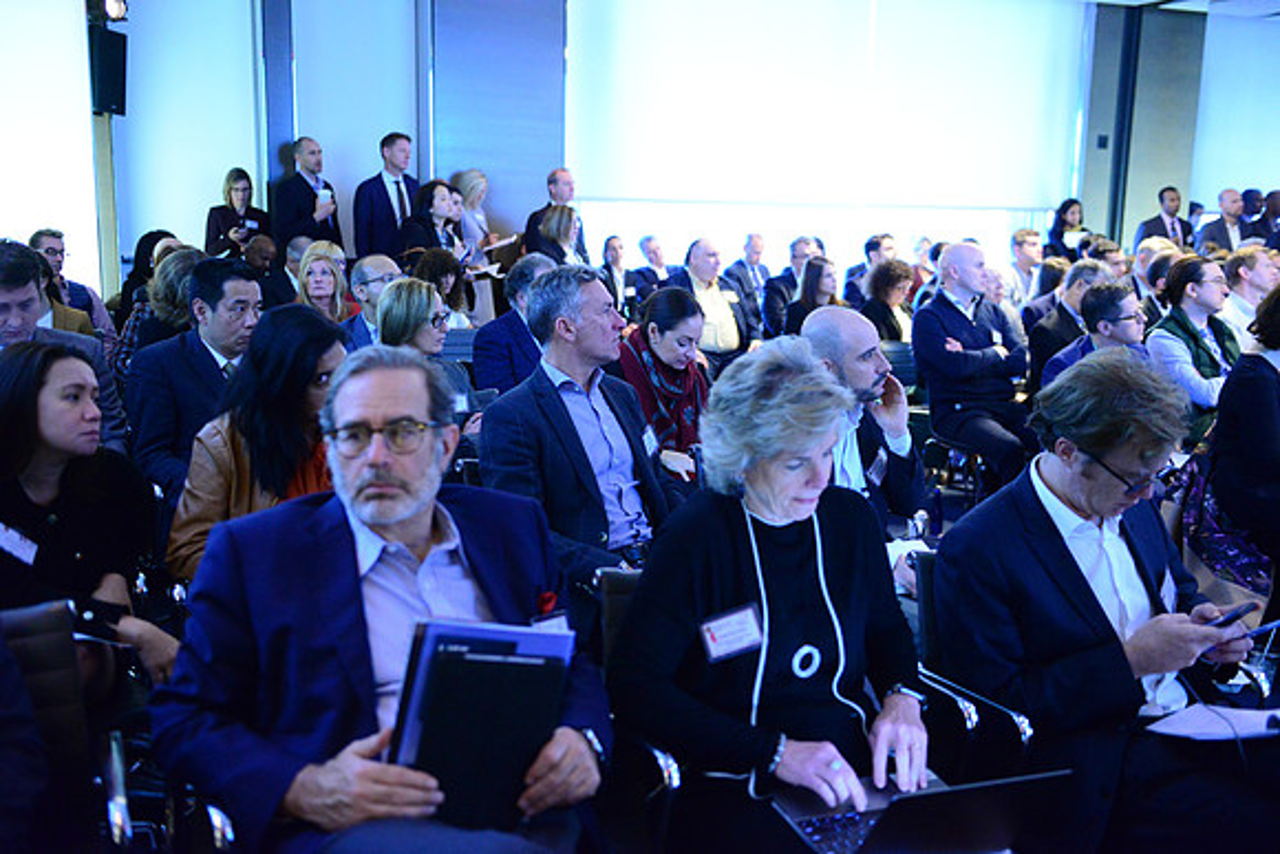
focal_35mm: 35
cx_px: 640
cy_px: 427
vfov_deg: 37.9
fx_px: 1245
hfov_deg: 54.4
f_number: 2.8
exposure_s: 1/60
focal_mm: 35
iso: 6400
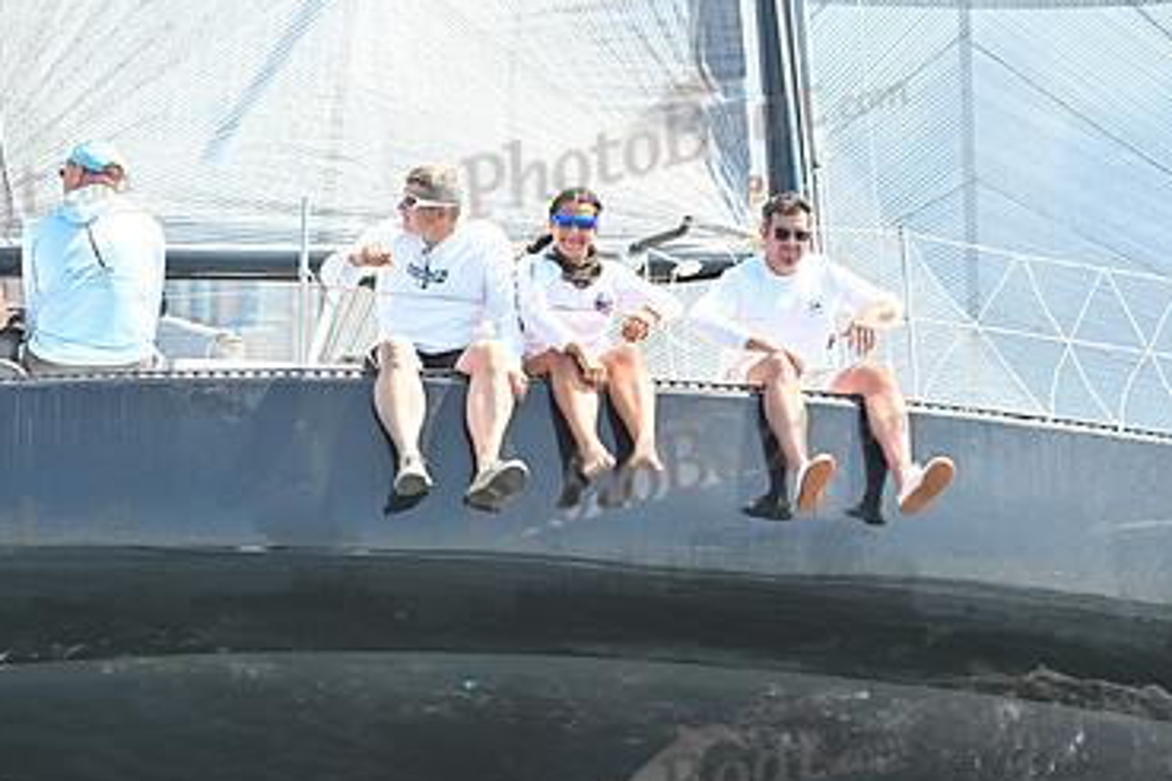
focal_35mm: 110
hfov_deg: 18.5
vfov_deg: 12.5
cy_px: 348
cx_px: 299
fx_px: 3581
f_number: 3.5
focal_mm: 70
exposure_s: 1/1250
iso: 320
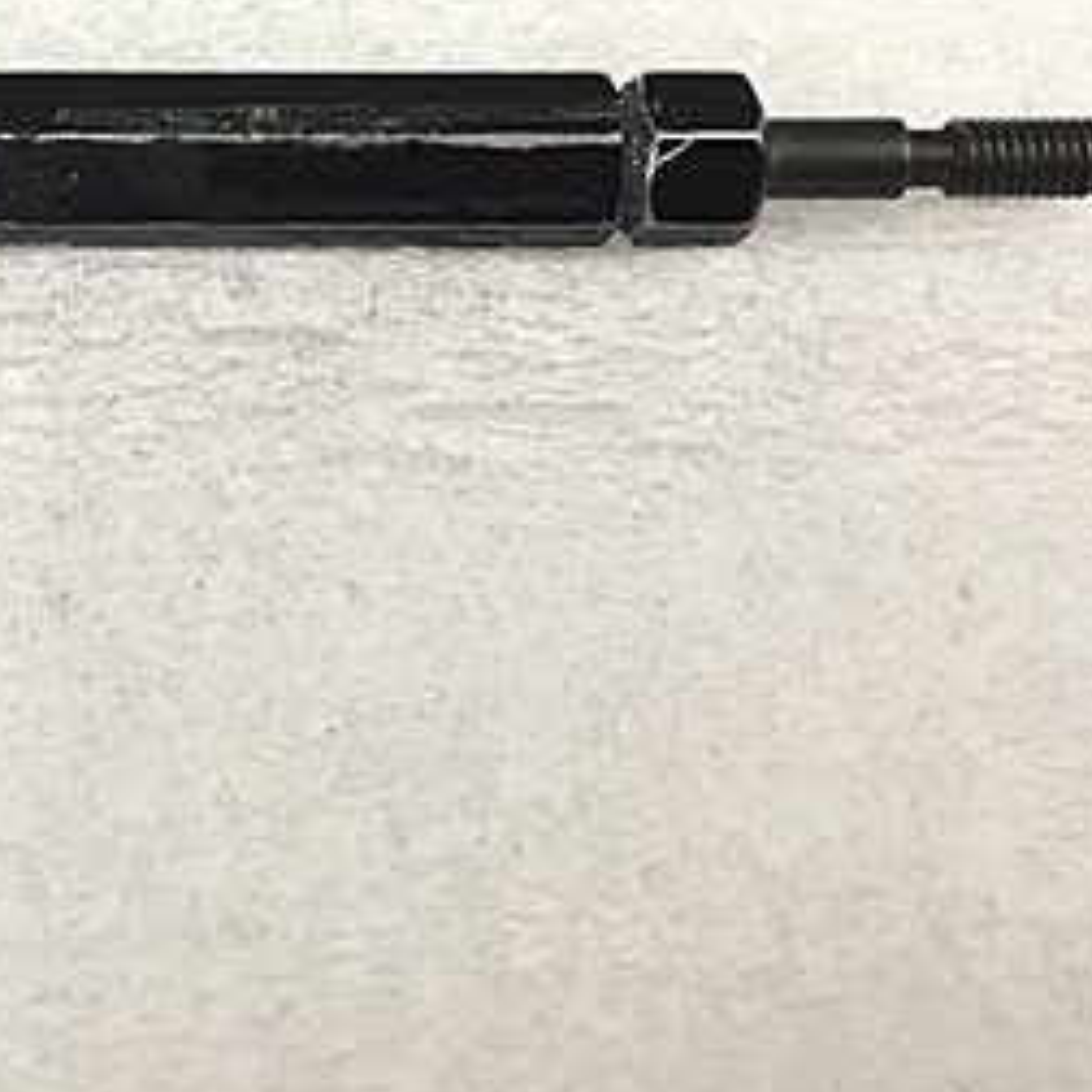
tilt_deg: -63.4
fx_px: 2320
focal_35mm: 65
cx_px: 78
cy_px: 178
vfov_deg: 25.9
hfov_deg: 25.5
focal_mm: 4.15
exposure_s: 1/30
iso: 50
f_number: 2.2
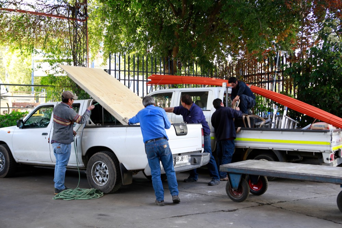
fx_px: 413
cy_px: 114
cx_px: 171
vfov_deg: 30.8
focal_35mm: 44
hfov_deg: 45.0
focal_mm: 29
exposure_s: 1/160
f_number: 4.2
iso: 320
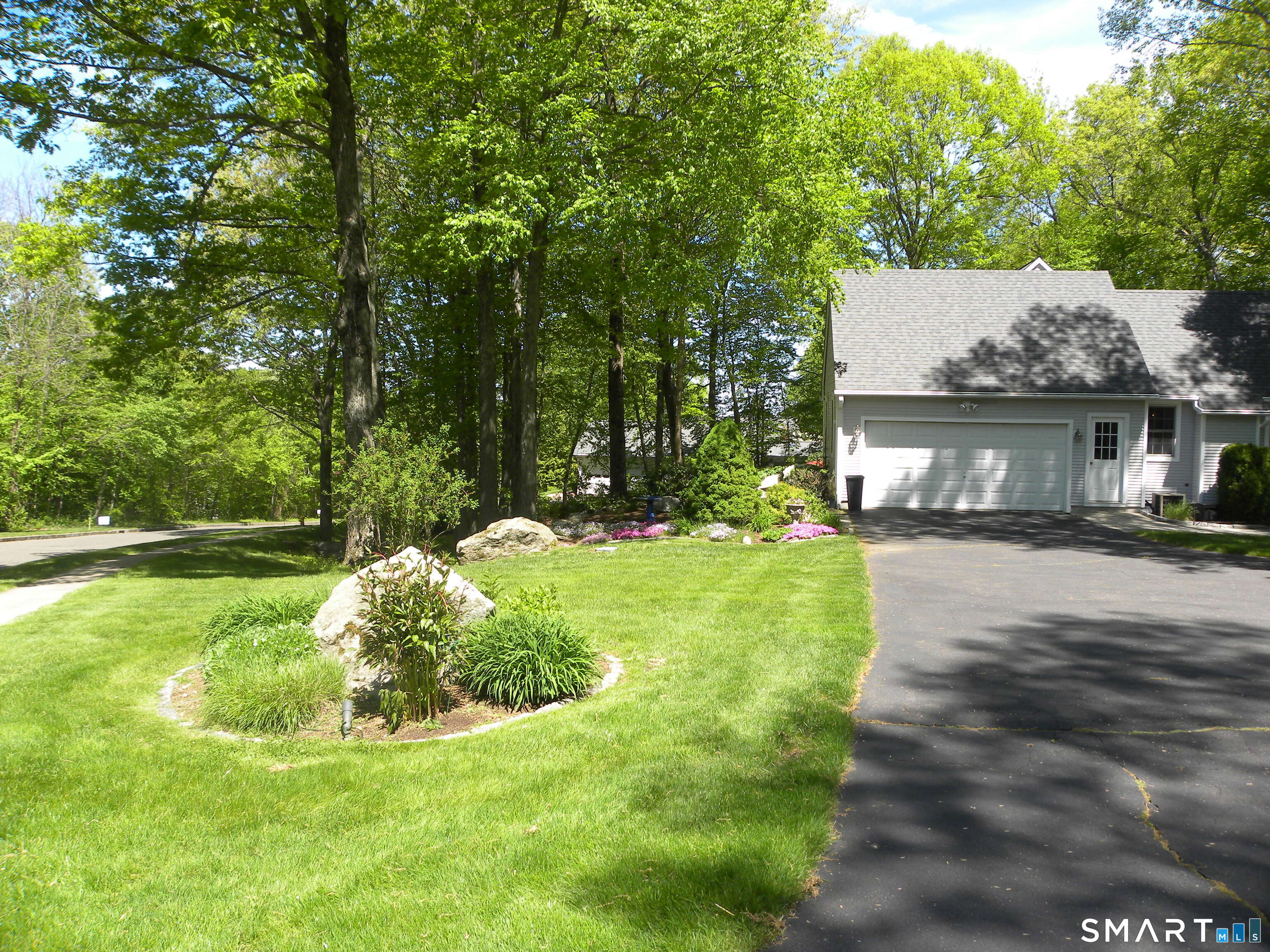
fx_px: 954
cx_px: 635
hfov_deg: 67.3
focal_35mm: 26
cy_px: 476
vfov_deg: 53.1
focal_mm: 4.6
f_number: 4.5
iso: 64
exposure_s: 1/172
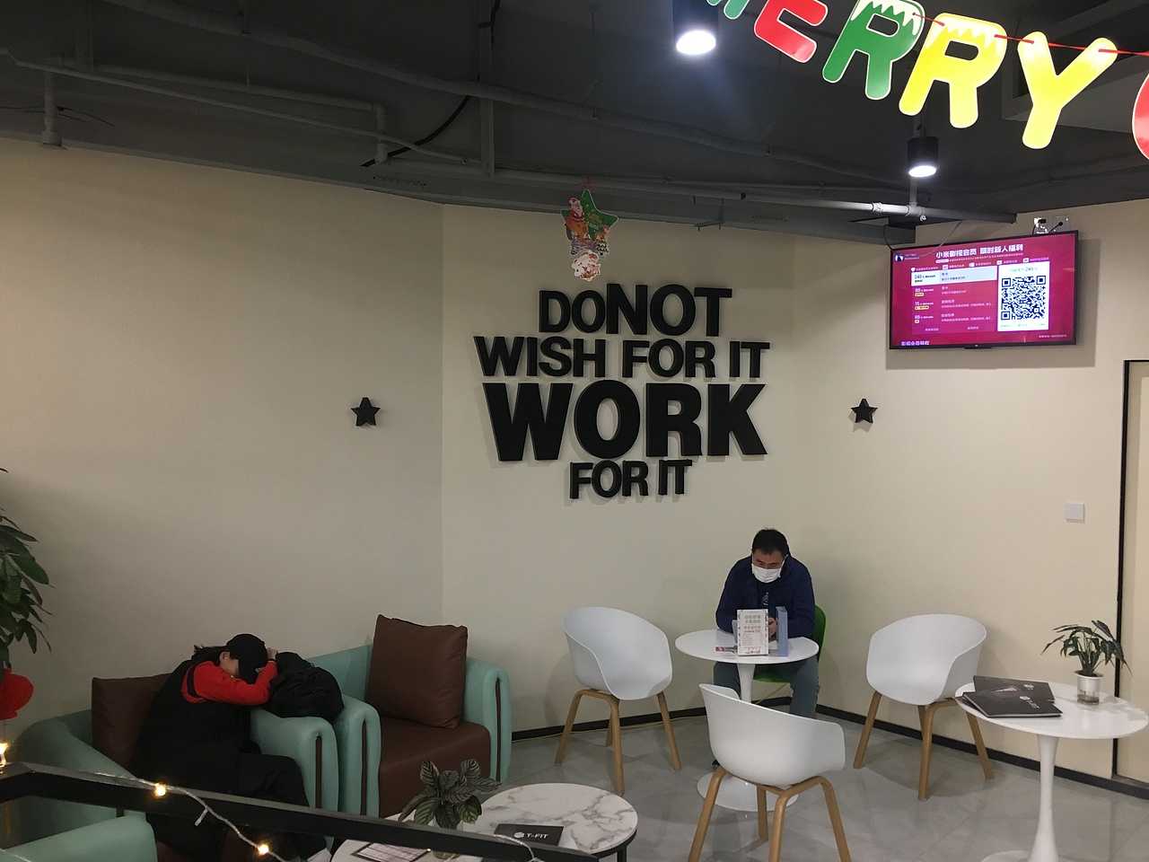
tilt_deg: -3.2
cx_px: 574
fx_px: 963
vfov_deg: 48.2
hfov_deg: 61.7
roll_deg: +0.3
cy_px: 431
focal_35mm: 29
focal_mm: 4.15
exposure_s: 1/33
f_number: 2.2
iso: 125
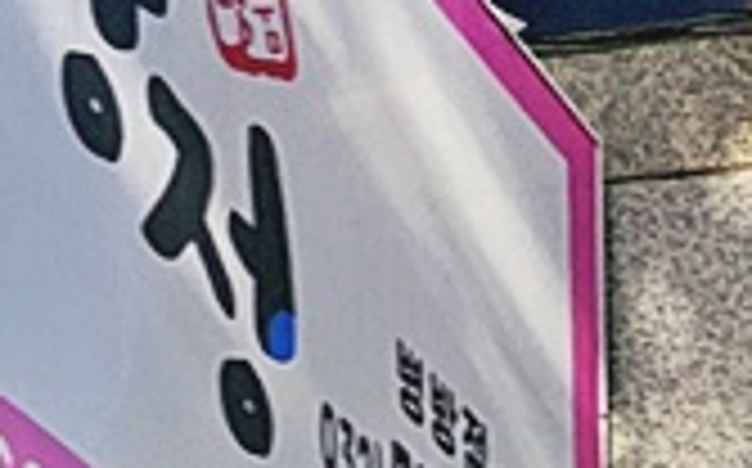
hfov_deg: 10.3
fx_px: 3890
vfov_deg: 5.5
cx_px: 1457
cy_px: 2205
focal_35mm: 190
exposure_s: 1/404
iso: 10
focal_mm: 6.3
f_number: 1.7
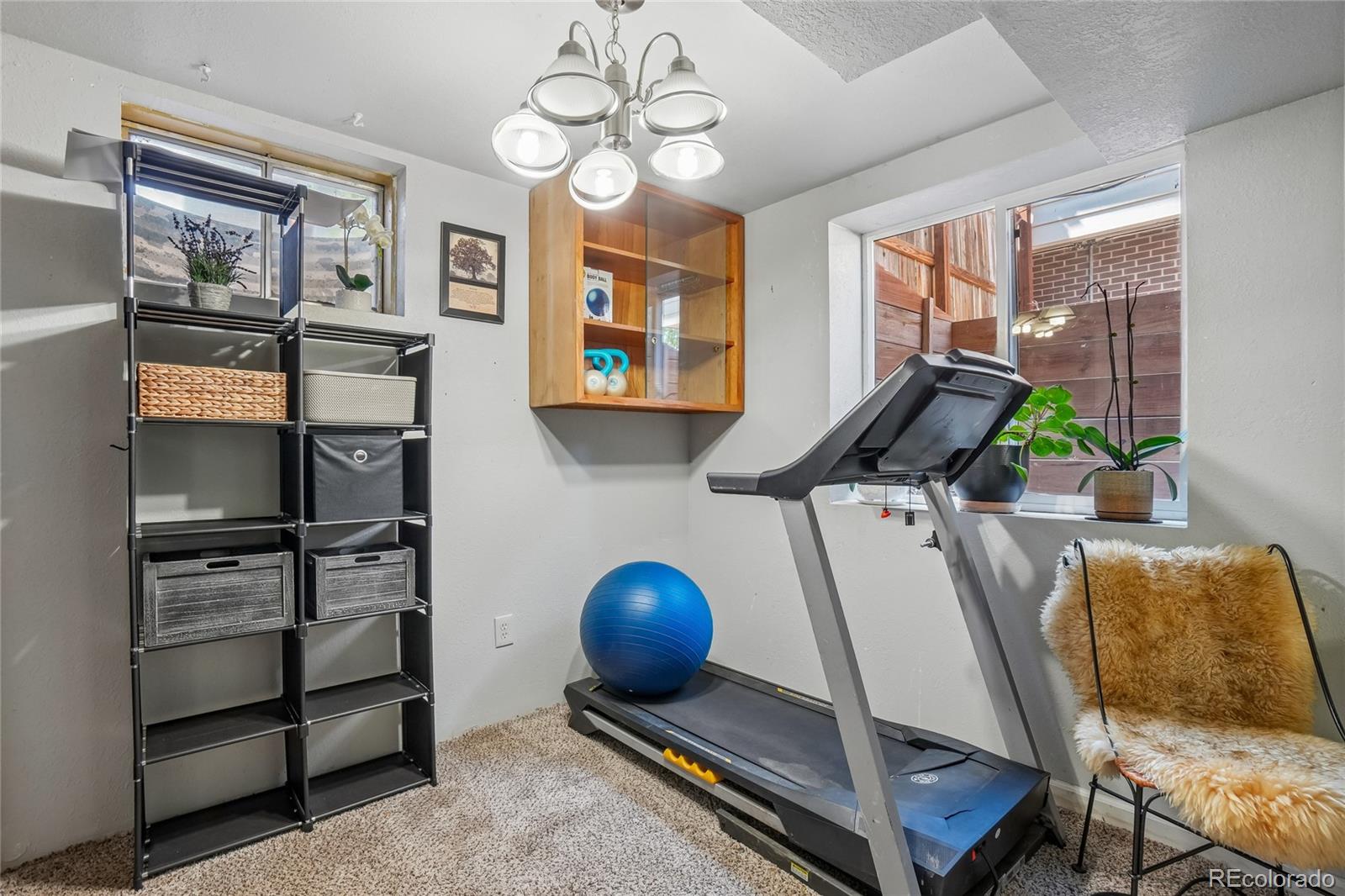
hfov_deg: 100.4
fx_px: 560
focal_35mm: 15
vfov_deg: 77.3
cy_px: 448
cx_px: 672
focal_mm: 10
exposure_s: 1/5
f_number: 8
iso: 400
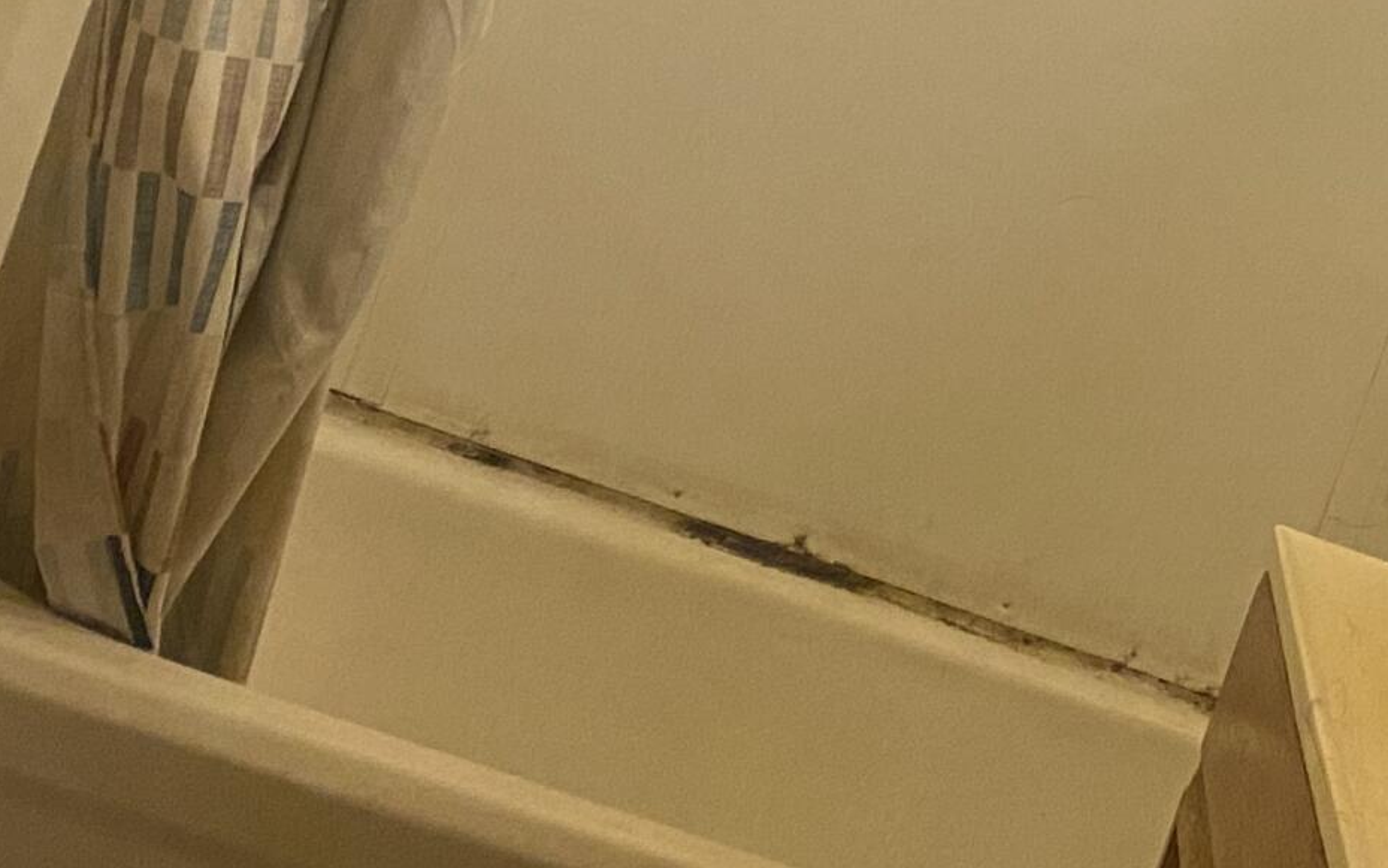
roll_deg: -20.7
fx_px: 3367
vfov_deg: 14.4
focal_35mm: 89
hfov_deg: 22.7
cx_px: 1279
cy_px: -55
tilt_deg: -4.5
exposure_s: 1/60
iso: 320
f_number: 1.8
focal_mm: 4.25
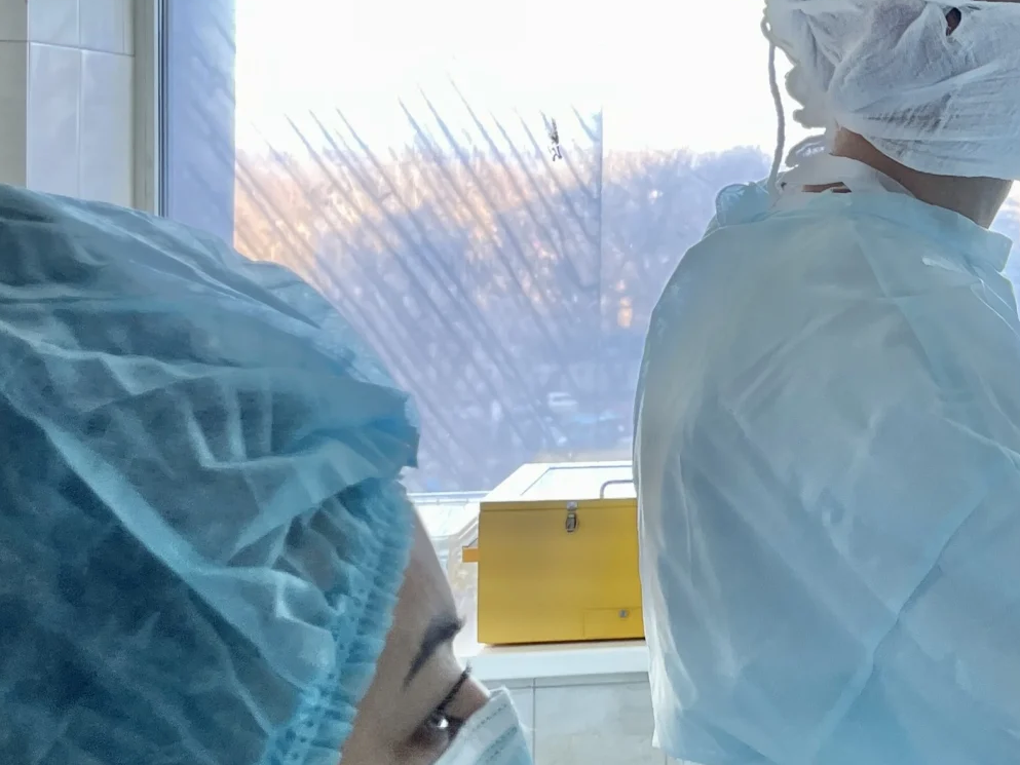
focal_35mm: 67
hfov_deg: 26.1
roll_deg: +0.1
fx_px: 1974
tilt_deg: +0.7
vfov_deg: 21.6
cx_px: 1192
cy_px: 141
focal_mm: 4.2
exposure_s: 1/100
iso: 50
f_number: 1.6
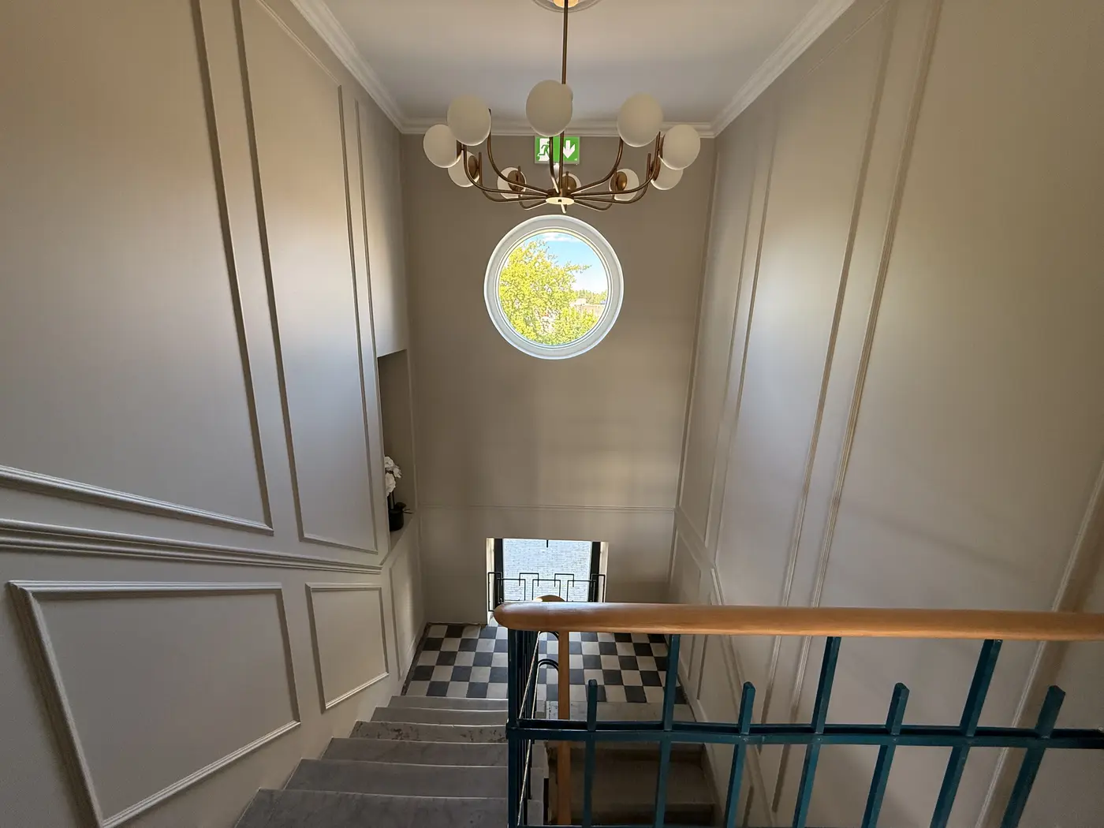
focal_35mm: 14
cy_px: 414
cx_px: 552
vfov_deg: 85.7
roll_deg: -2.0
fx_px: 446
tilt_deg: -13.2
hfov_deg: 102.1
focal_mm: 2.22
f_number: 2.2
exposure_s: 1/99
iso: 160
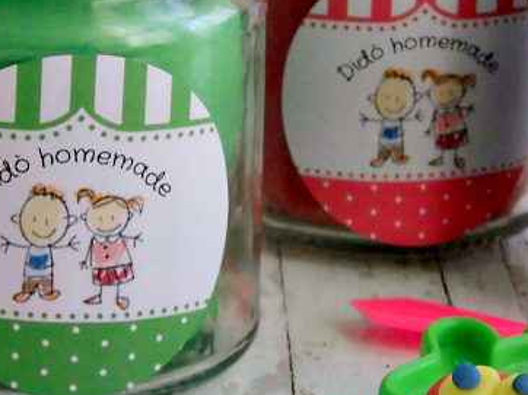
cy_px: 224
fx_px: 2027
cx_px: 149
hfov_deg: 14.8
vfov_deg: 11.1
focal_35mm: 133
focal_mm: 8.3
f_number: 3.4
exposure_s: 1/60
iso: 200
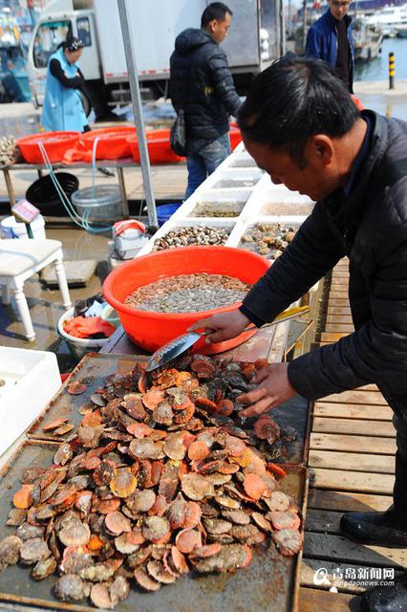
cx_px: 204
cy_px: 306
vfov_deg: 55.8
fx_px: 577
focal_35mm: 34
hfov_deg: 38.8
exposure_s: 1/2500
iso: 400
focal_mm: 34
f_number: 4
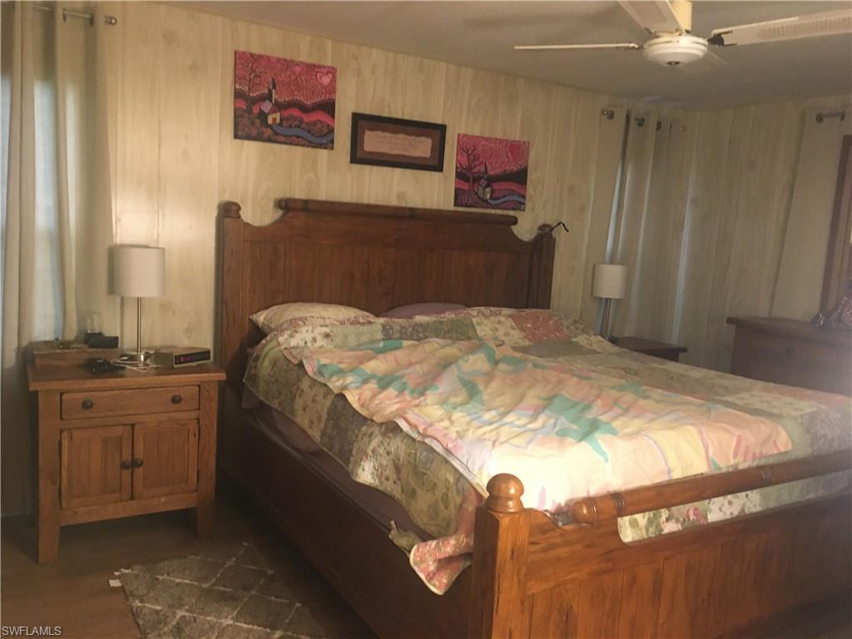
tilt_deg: -4.8
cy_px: 320
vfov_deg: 48.2
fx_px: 714
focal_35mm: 29
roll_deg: -3.2
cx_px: 426
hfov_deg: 61.7
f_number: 2.2
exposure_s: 1/15
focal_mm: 4.15
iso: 200
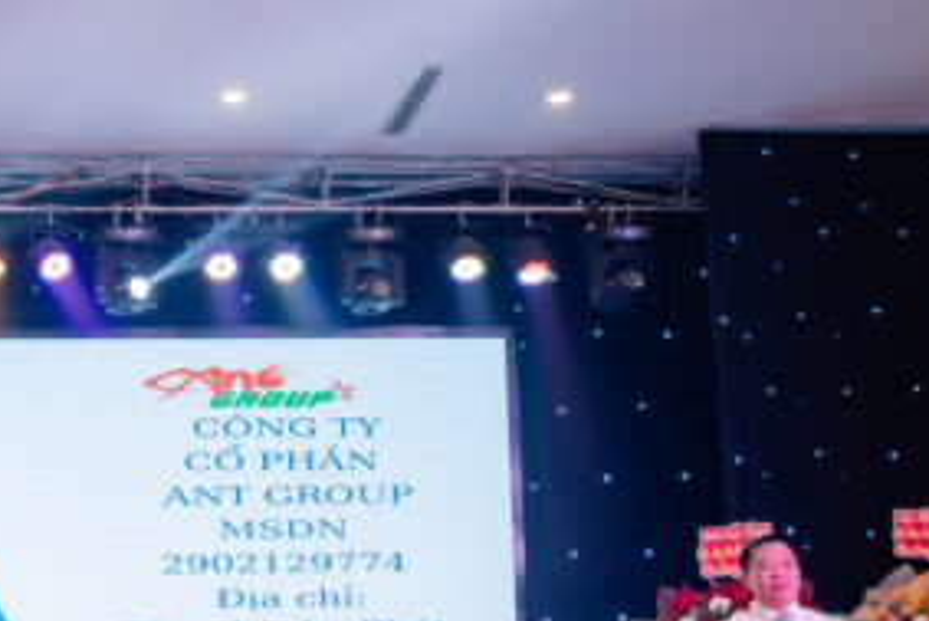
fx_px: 1859
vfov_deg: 18.7
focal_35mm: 72
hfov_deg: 26.6
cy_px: 549
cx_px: 13
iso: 800
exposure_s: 1/200
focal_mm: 34
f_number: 3.2
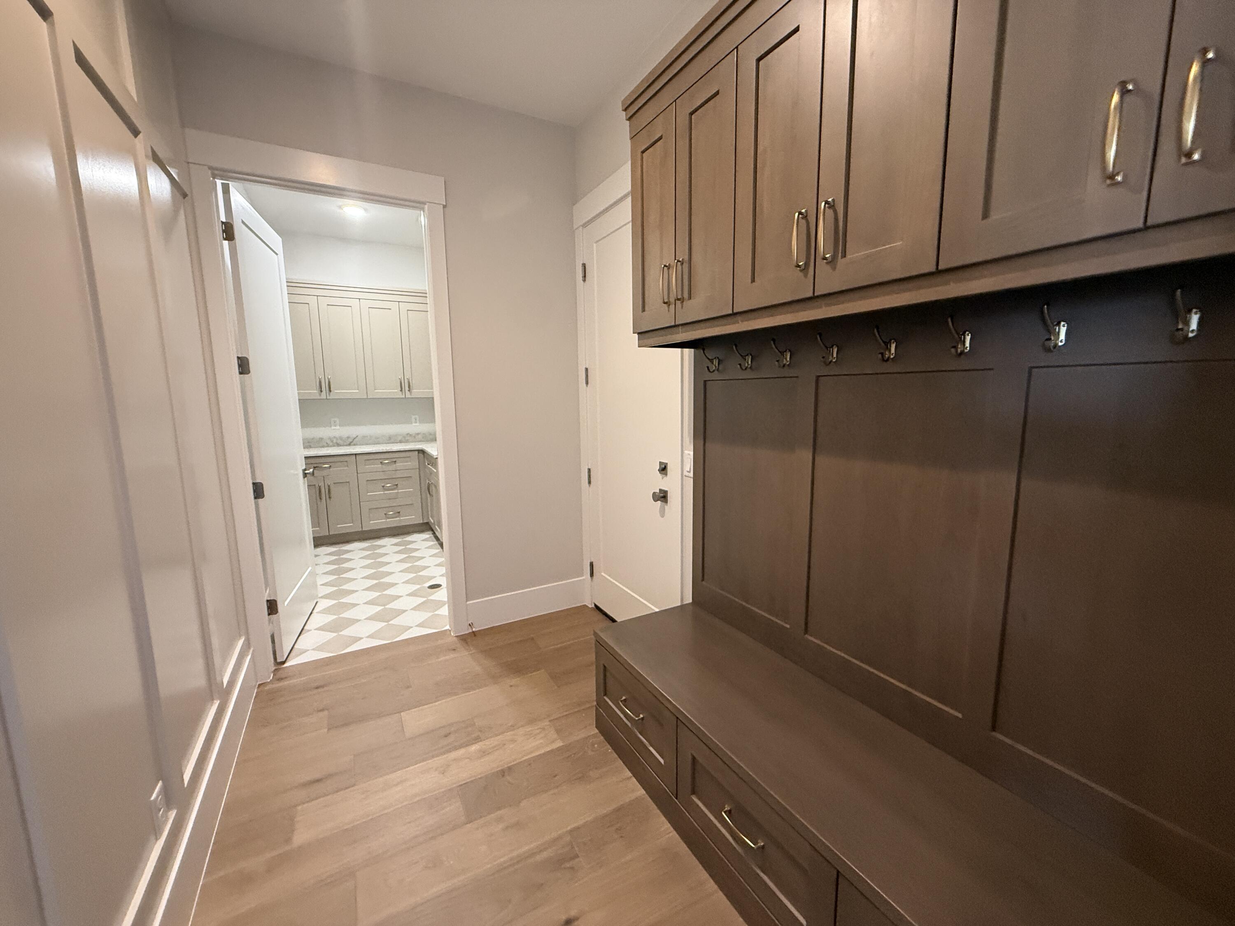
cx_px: 618
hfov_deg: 102.1
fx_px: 499
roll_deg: +0.9
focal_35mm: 14
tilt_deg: -5.6
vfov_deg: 85.7
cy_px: 463
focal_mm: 2.22
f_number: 2.2
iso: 400
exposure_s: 1/60
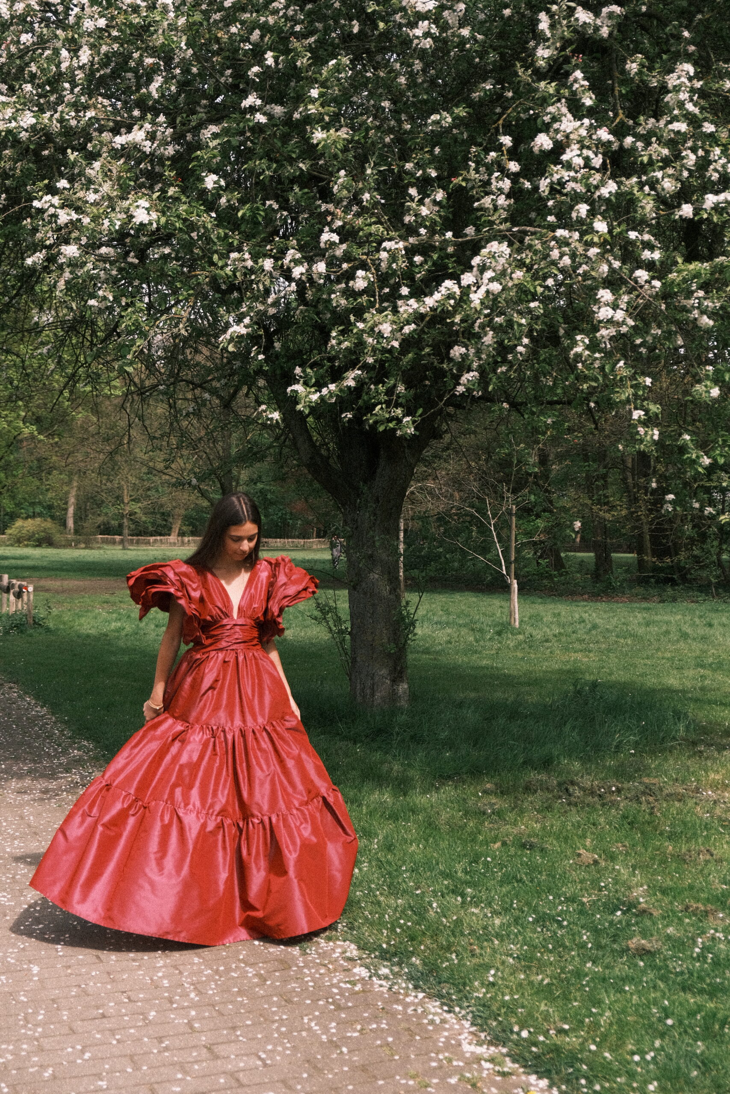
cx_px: 365
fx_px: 1368
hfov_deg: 29.9
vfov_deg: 43.6
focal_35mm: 45
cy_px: 547
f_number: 3.6
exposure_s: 1/4000
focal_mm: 30.2
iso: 500
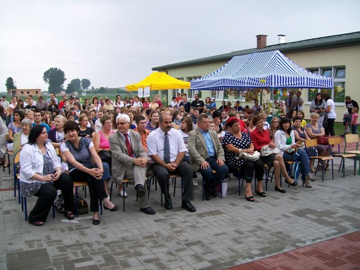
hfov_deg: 54.0
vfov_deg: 41.8
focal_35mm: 34
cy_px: 135
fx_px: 354
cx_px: 180
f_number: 2.7
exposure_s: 1/160
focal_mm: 6.1
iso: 64
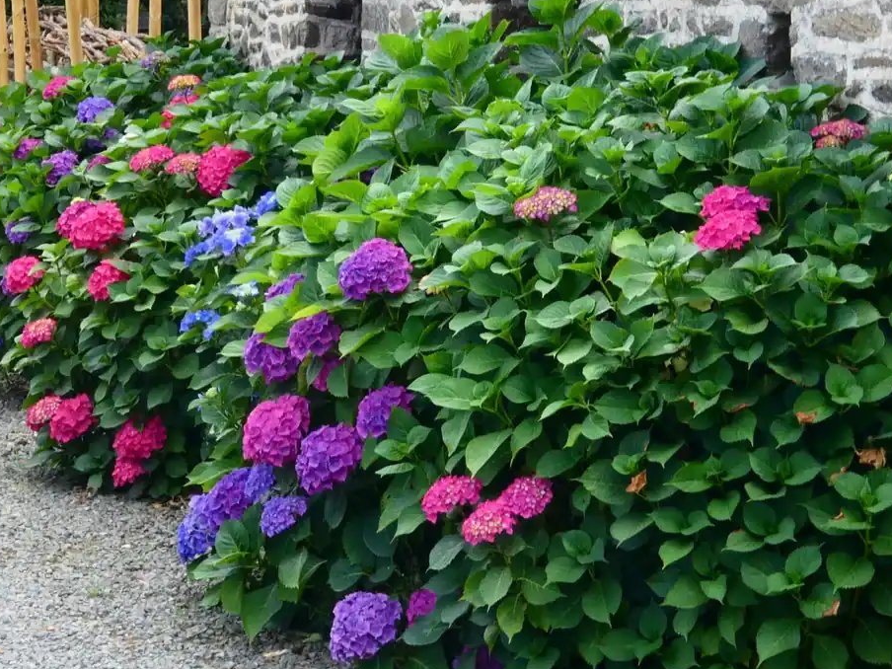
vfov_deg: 13.6
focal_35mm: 108
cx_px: 240
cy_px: 112
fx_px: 2783
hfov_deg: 18.1
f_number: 4.5
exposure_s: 1/100
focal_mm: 10.8
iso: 80
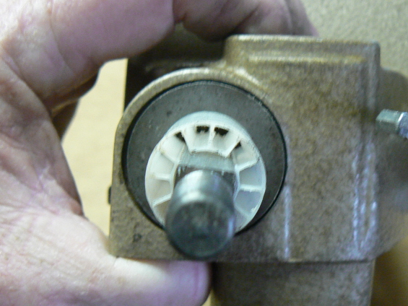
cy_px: 162
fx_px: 601
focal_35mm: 51
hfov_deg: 37.5
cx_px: 215
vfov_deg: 28.6
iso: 200
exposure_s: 1/8
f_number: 2.8
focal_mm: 6
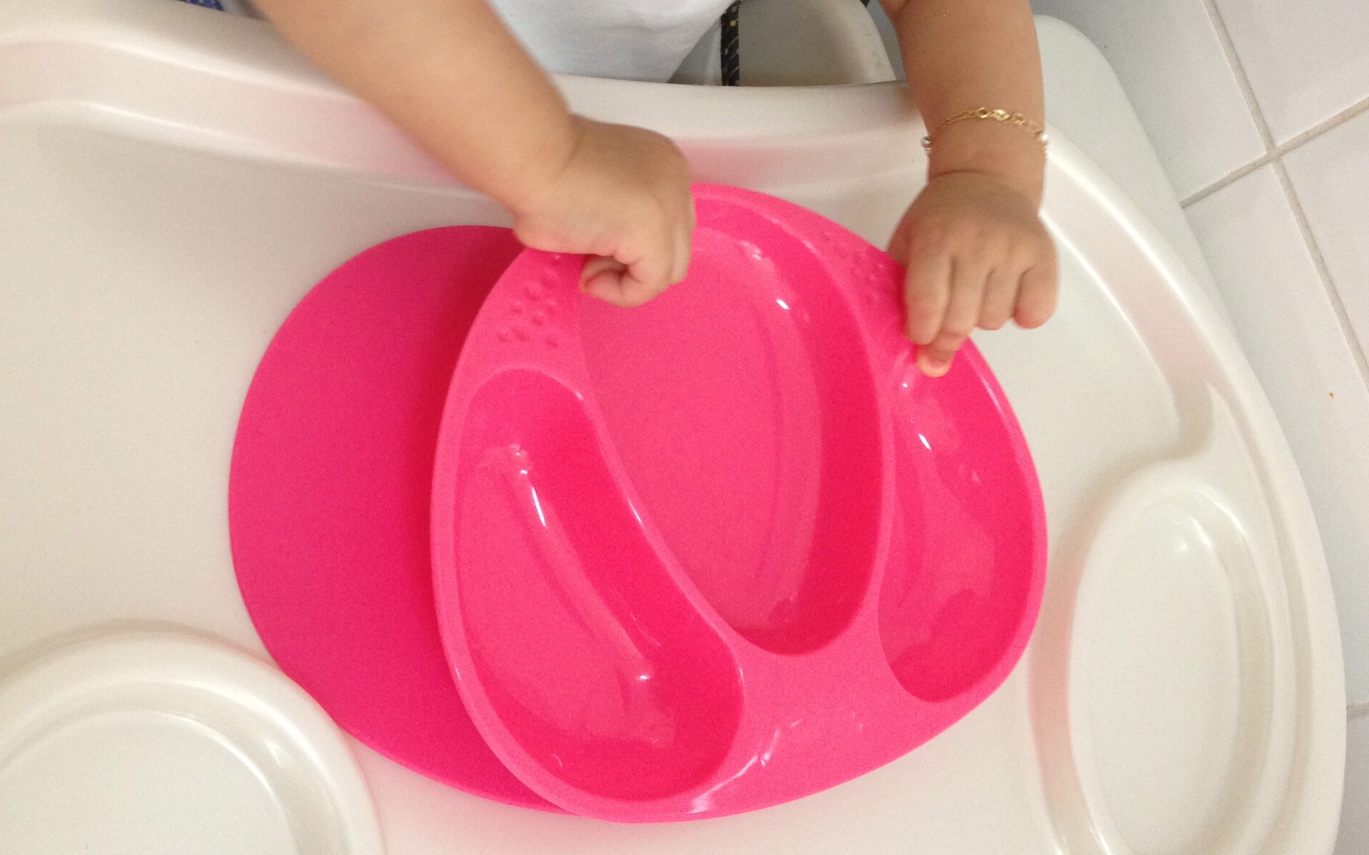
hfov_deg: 40.3
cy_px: 115
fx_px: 1865
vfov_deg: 25.2
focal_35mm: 50
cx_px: 689
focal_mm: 4.28
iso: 160
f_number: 2.4
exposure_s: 1/20
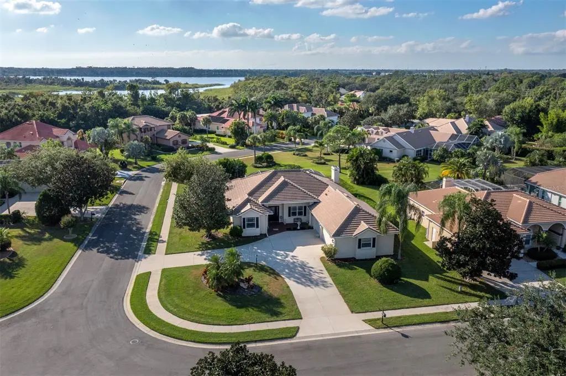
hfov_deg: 65.5
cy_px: 188
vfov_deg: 46.3
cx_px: 283
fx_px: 440
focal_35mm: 28
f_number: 6.3
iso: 100
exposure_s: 1/800
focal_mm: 10.26
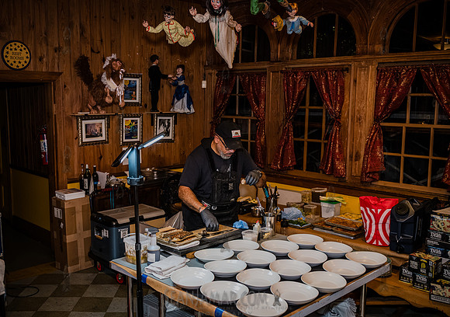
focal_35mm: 36
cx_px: 212
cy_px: 158
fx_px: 462
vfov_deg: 37.8
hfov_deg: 51.9
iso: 4000
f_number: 4
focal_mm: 35
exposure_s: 1/200
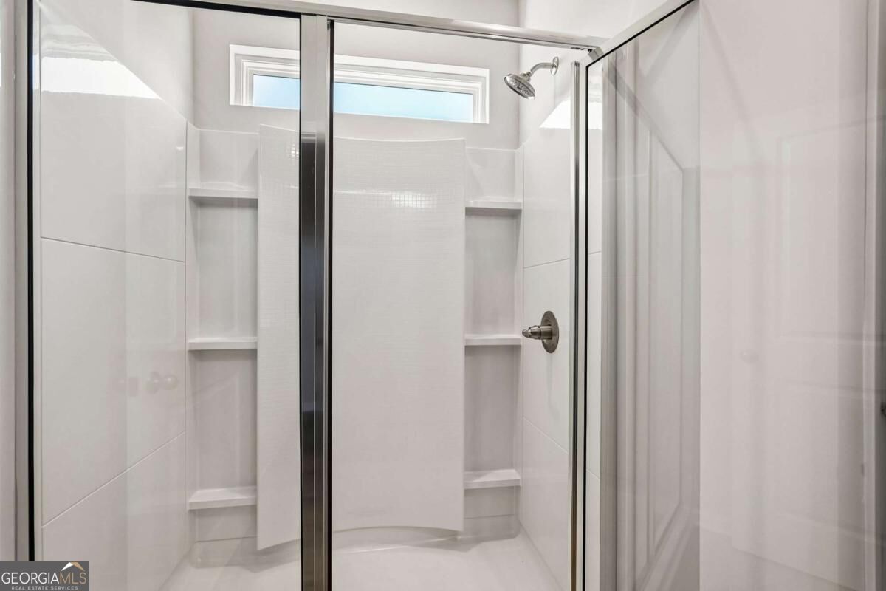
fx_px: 394
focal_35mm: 16
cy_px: 296
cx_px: 443
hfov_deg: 96.7
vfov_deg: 73.7
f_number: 8
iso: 800
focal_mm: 16
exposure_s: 1/60
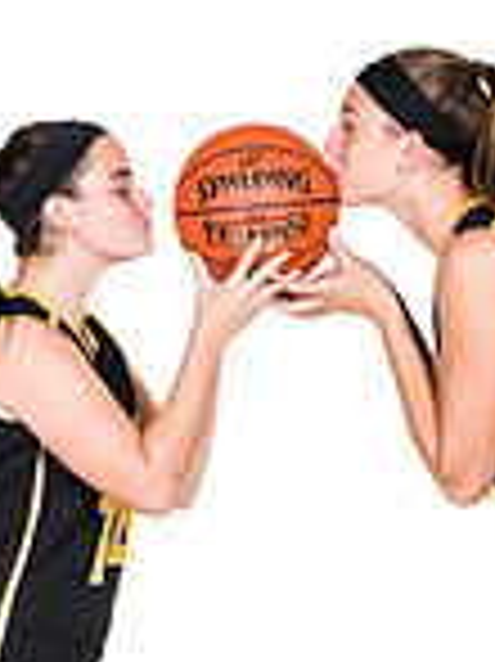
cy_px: 585
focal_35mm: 380
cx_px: 315
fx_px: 7256
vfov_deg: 5.2
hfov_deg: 3.9
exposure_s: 1/160
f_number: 6.3
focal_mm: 86
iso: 200
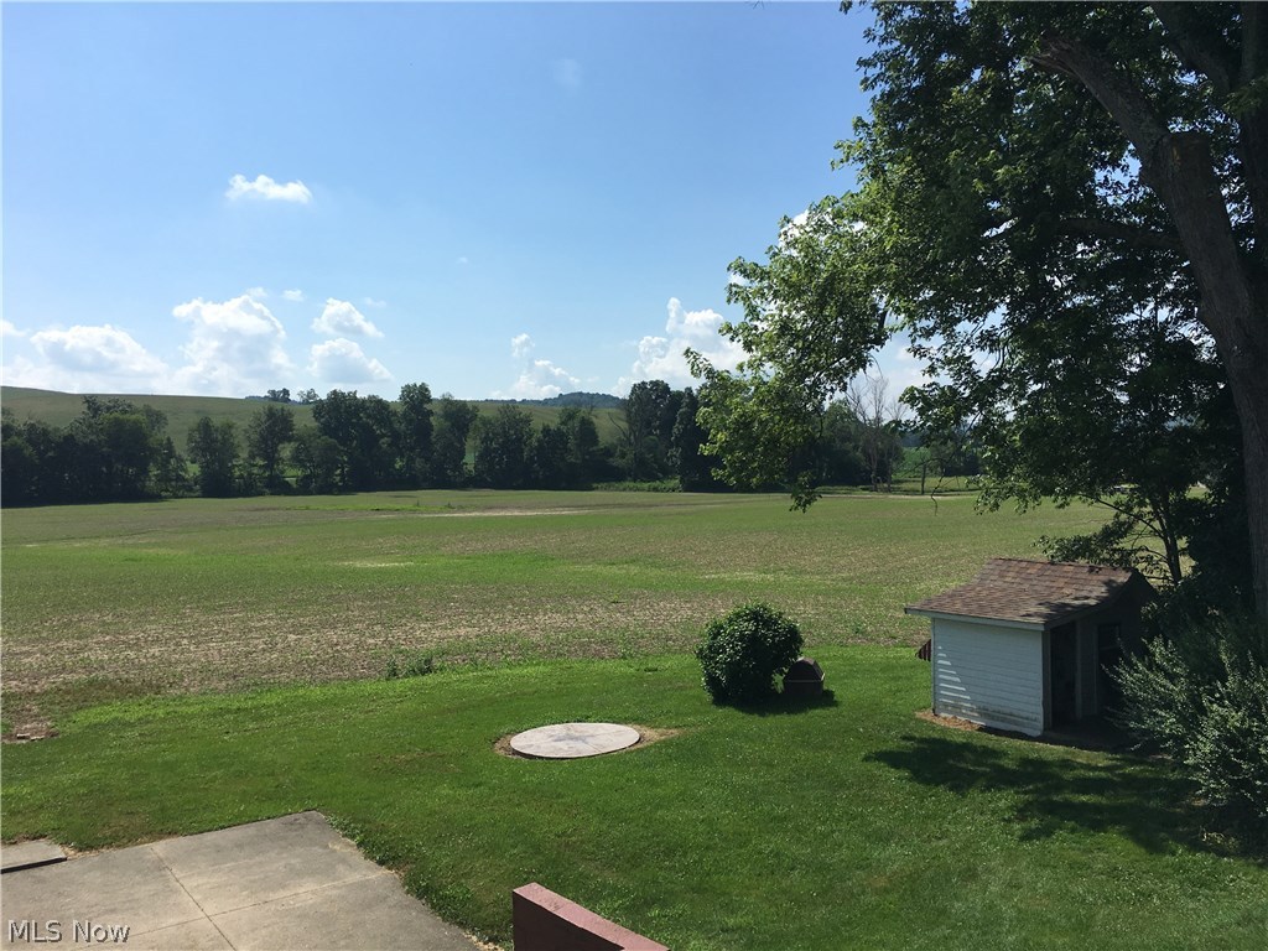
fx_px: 1062
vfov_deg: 48.2
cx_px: 634
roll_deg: +0.6
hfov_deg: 61.7
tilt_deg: -1.1
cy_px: 476
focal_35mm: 29
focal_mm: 4.15
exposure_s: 1/3344
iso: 25
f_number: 2.2
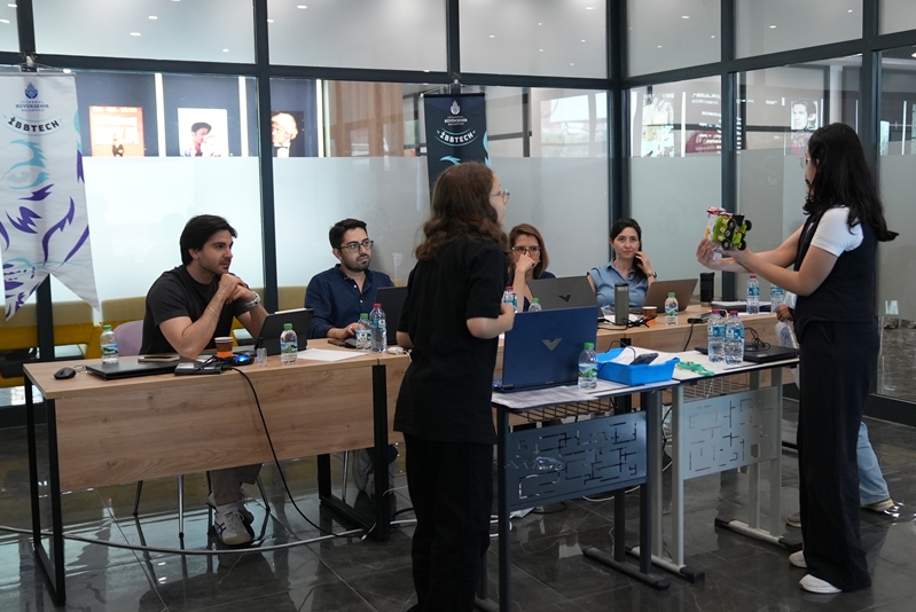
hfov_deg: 47.1
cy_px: 297
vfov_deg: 32.7
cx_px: 555
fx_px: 1044
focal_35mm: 41
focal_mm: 32
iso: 3200
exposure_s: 1/125
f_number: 2.8
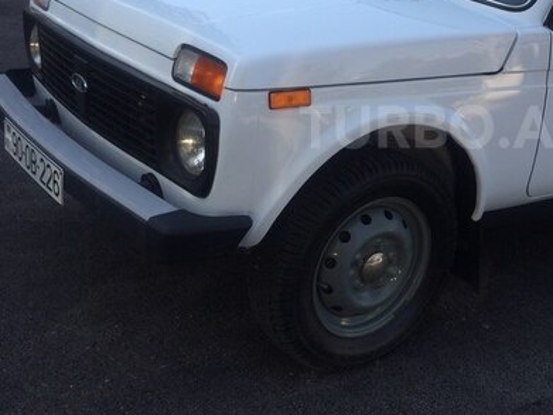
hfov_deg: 37.5
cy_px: 127
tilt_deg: -15.3
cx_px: 444
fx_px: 783
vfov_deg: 29.4
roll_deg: -8.2
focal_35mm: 49
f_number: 2.2
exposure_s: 1/760
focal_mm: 4.15
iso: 32
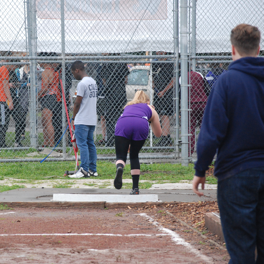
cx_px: 70
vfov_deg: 7.6
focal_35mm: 229
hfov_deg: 7.6
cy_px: 132
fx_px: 1976
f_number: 7.1
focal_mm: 120
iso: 1000
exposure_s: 1/800
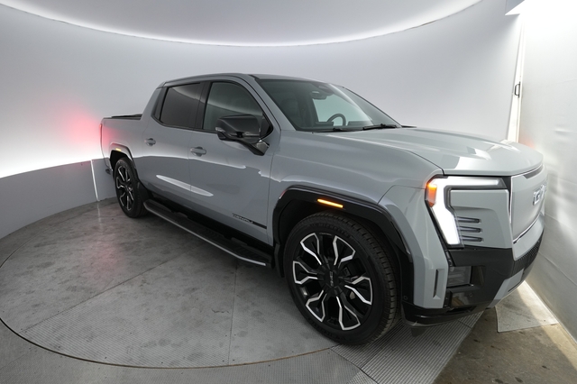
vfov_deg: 61.9
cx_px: 288
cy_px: 192
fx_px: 320
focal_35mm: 20
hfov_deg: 84.0
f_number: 2.8
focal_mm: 20
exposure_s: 1/160
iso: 1600
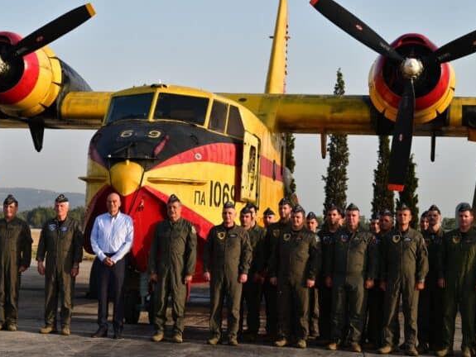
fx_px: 1059
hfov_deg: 25.2
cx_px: 177
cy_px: 172
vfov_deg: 19.2
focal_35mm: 77
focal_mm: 60
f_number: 7.1
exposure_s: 1/800
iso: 500
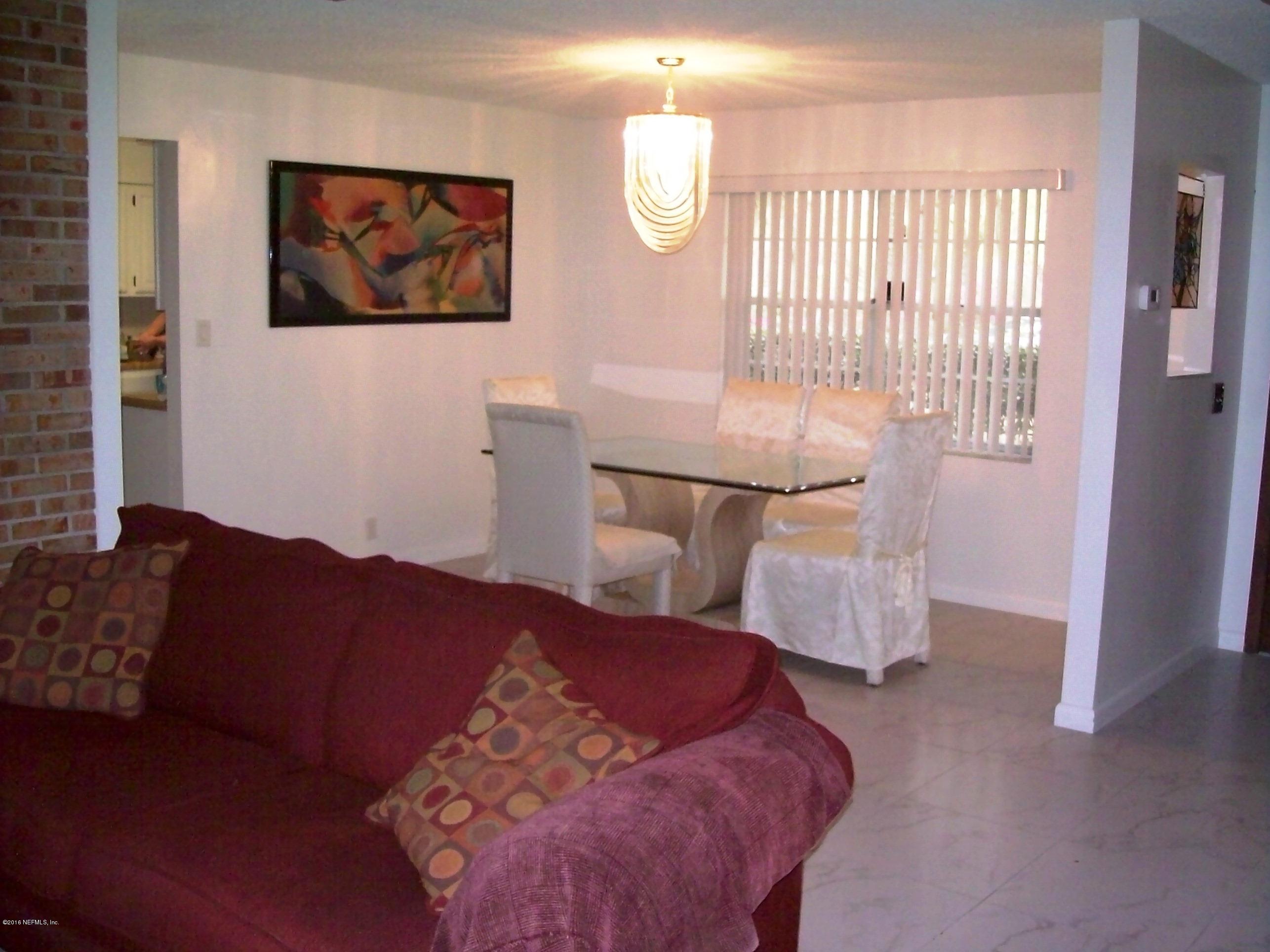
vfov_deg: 39.6
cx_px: 635
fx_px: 1321
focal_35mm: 36
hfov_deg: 51.4
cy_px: 476
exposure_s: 1/64
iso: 160
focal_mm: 6
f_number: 2.7
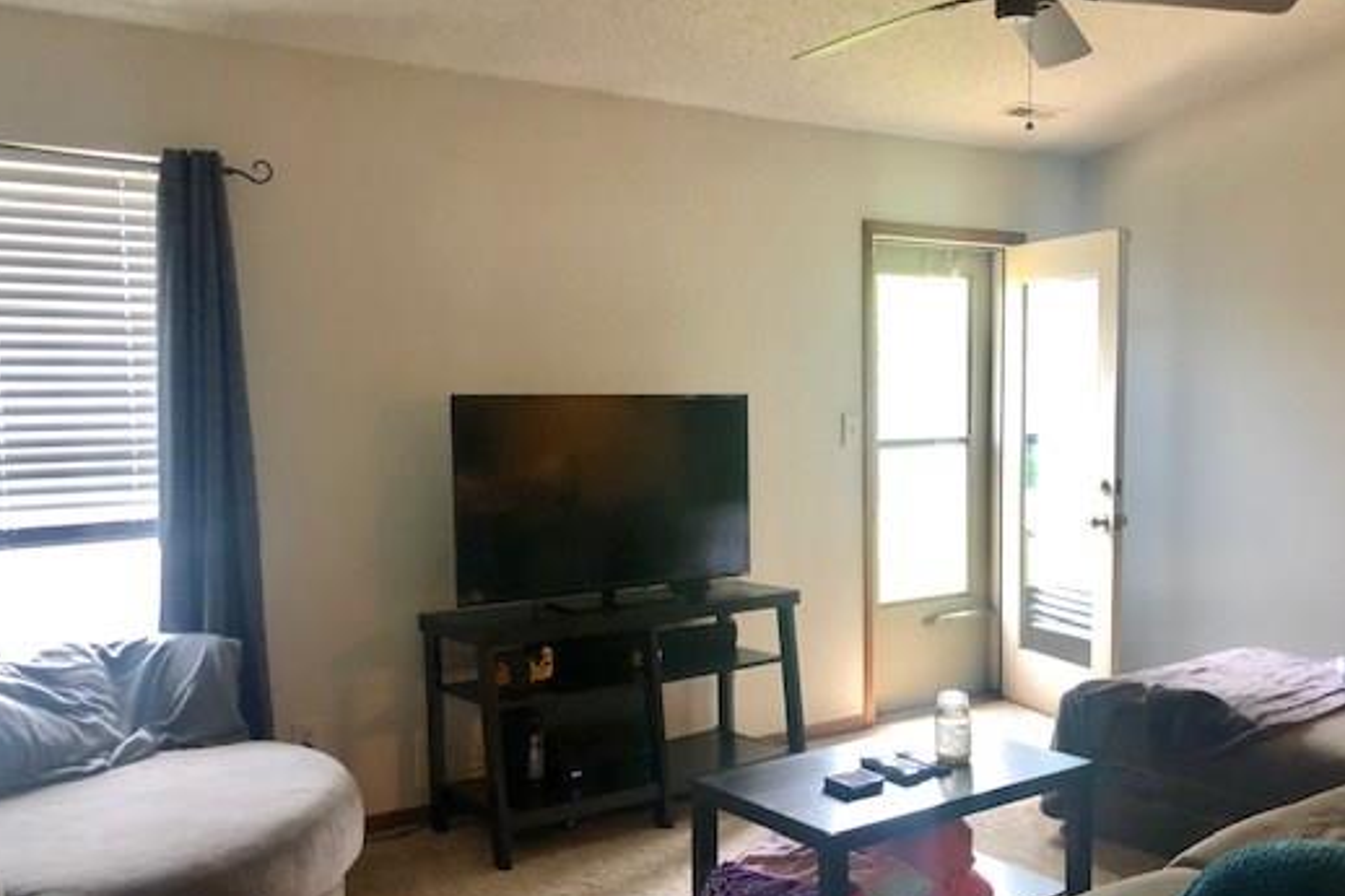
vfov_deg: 36.8
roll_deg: +0.7
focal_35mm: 36
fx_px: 1344
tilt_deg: -5.9
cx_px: 789
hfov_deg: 52.9
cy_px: 517
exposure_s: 1/30
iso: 40
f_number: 1.8
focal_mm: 4
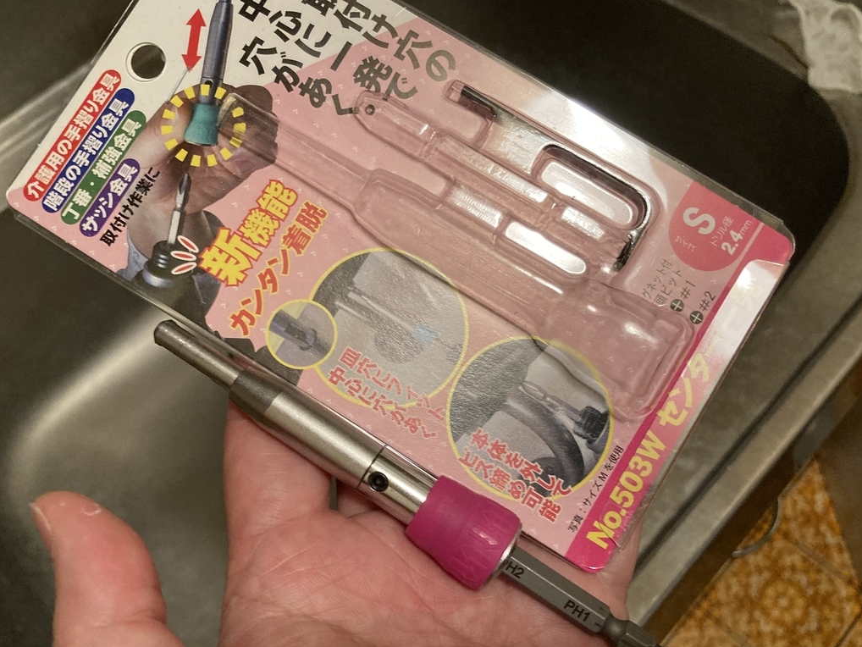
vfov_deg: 42.9
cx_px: 399
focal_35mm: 33
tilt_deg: -60.0
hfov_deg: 55.3
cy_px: 346
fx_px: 822
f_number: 1.8
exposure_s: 1/50
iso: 250
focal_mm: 3.99
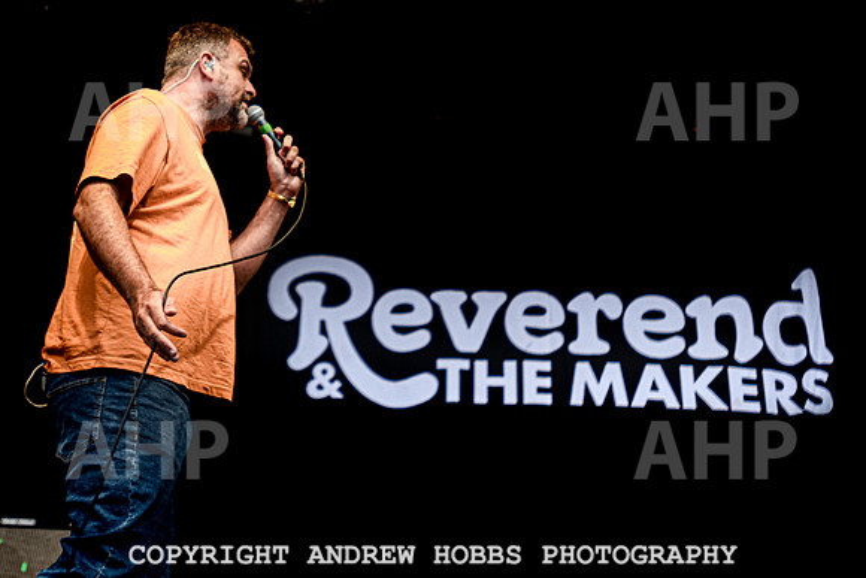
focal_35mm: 61
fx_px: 1469
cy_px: 103
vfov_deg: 21.9
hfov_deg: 32.8
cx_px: 344
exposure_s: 1/500
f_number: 2.8
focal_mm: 35
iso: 1600
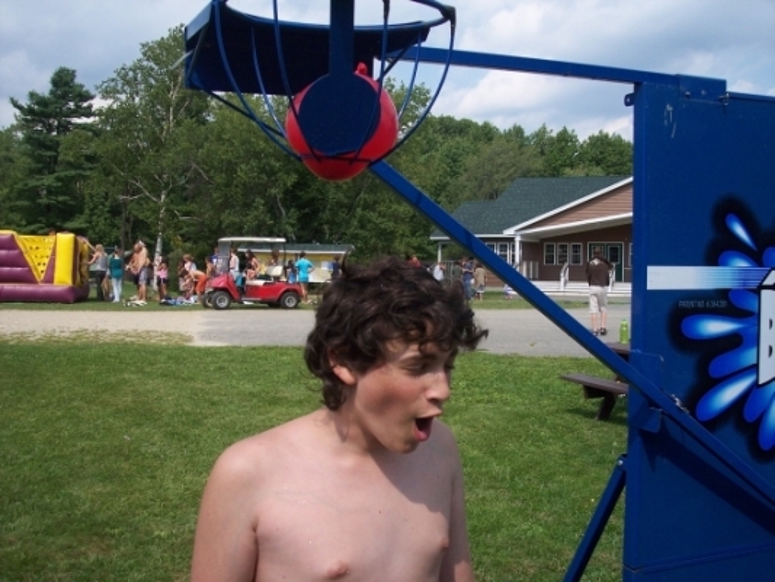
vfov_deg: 36.8
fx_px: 873
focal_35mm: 39
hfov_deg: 47.9
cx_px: 388
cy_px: 291
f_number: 4
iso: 100
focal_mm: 8
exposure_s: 1/750
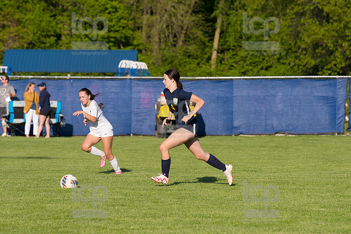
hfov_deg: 7.6
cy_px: 117
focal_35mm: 270
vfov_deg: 5.1
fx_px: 2631
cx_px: 176
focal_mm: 180
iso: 250
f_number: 5.6
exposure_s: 1/1600
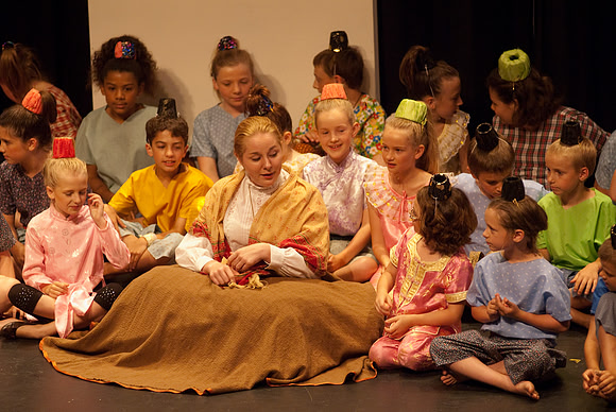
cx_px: 308
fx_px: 4368
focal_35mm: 255
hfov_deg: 8.1
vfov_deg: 5.4
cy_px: 206
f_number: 2.8
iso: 1000
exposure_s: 1/160
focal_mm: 170
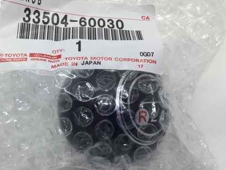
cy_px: 92
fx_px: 320
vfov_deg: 29.7
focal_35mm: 49
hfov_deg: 38.5
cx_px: 79
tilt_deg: -49.1
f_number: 2.4
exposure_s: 1/60
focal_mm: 3.3
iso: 25
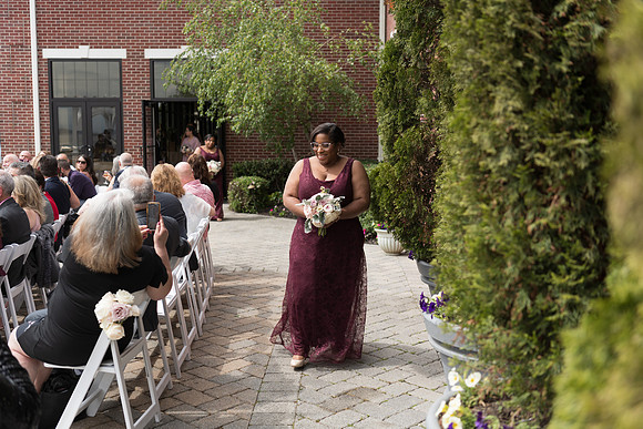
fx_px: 715
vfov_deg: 33.4
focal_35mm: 40
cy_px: 214
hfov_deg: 48.4
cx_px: 322
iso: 64
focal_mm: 40
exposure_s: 1/640
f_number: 2.8
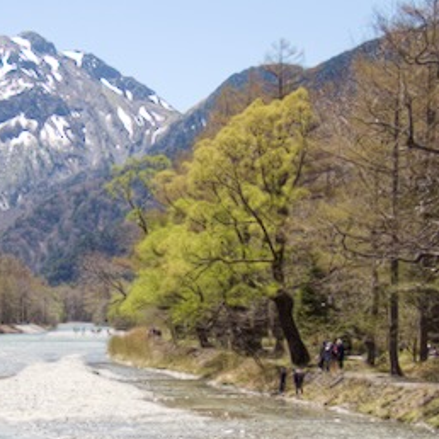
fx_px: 1464
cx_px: 58
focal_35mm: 102
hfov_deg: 16.9
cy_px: 293
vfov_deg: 17.0
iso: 100
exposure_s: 1/320
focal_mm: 11.09
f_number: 5
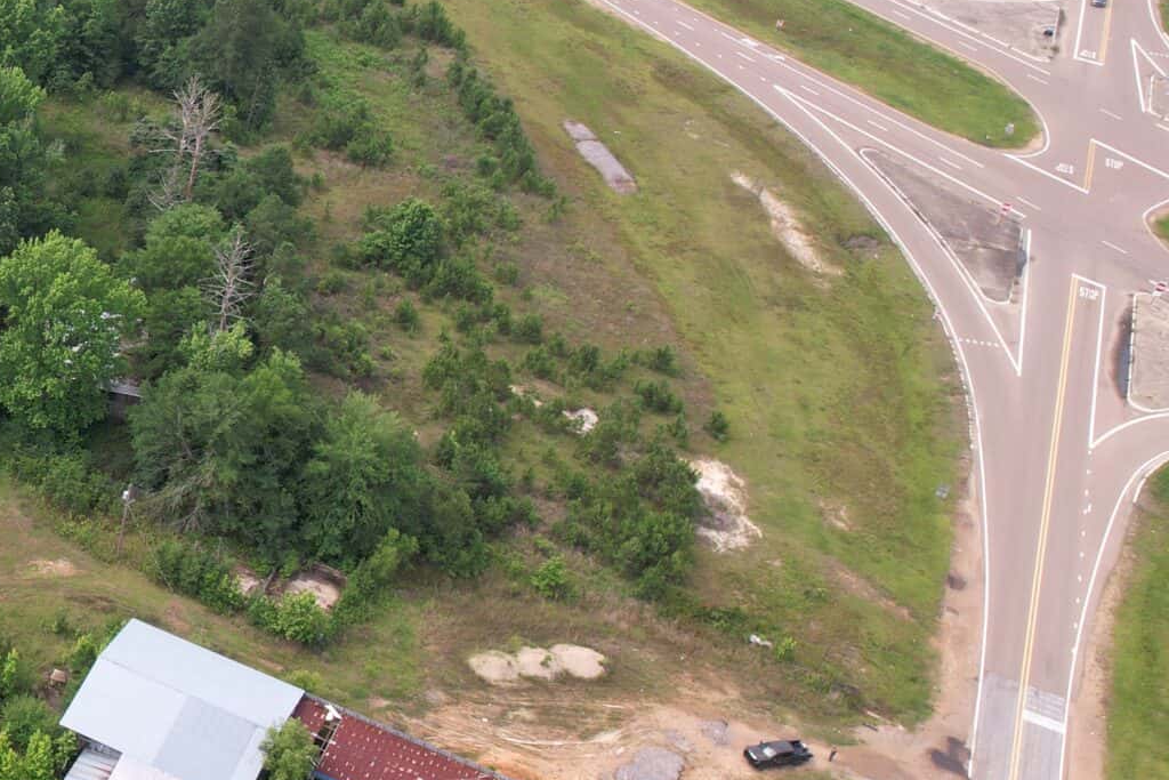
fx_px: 1786
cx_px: -256
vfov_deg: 24.6
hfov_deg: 30.4
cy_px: 357
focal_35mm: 55
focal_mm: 8.38
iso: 100
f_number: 2.8
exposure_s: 1/30
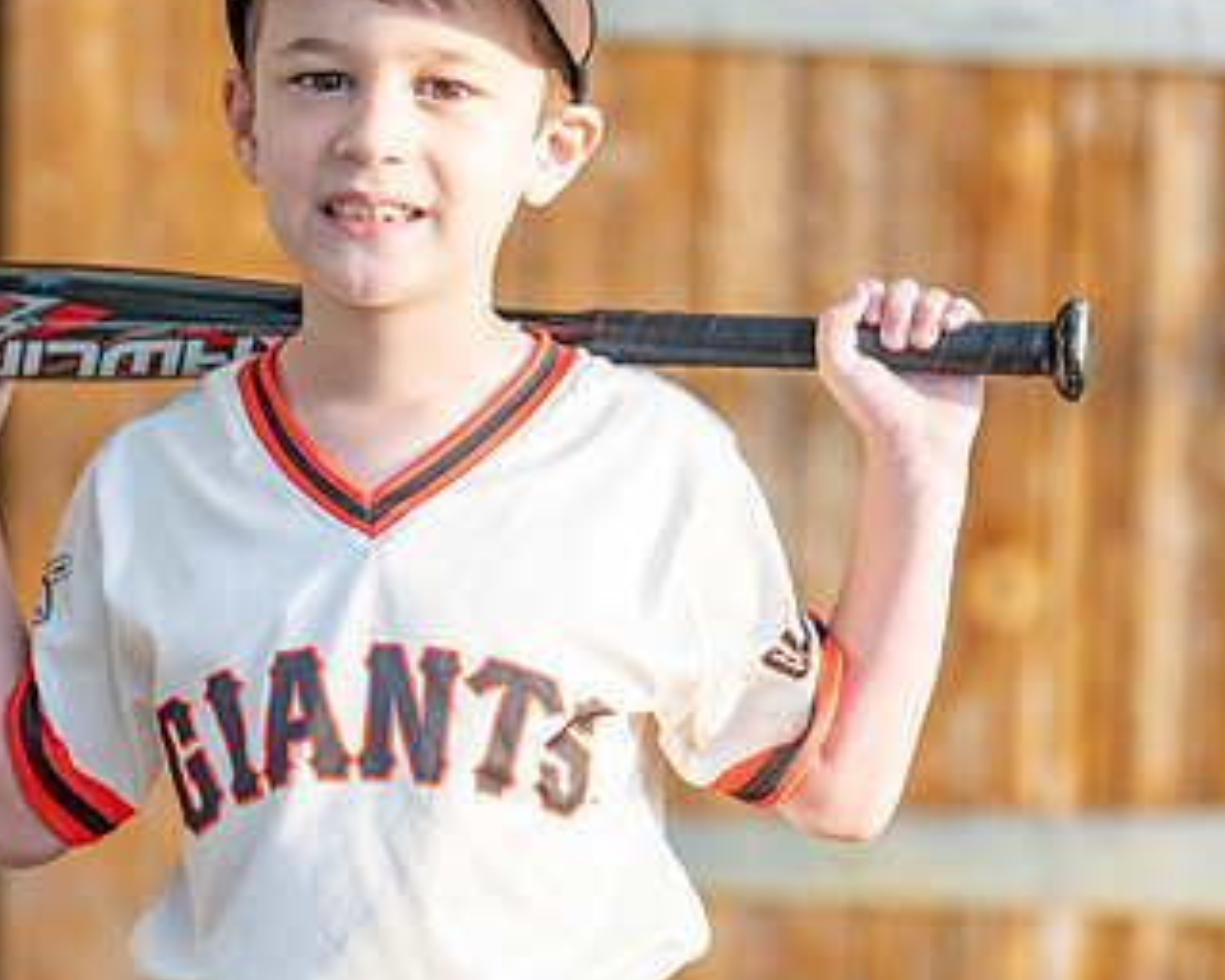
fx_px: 4278
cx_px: 538
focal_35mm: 118
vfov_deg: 13.1
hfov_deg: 16.3
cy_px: 541
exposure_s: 1/1000
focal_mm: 50
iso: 100
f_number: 1.2
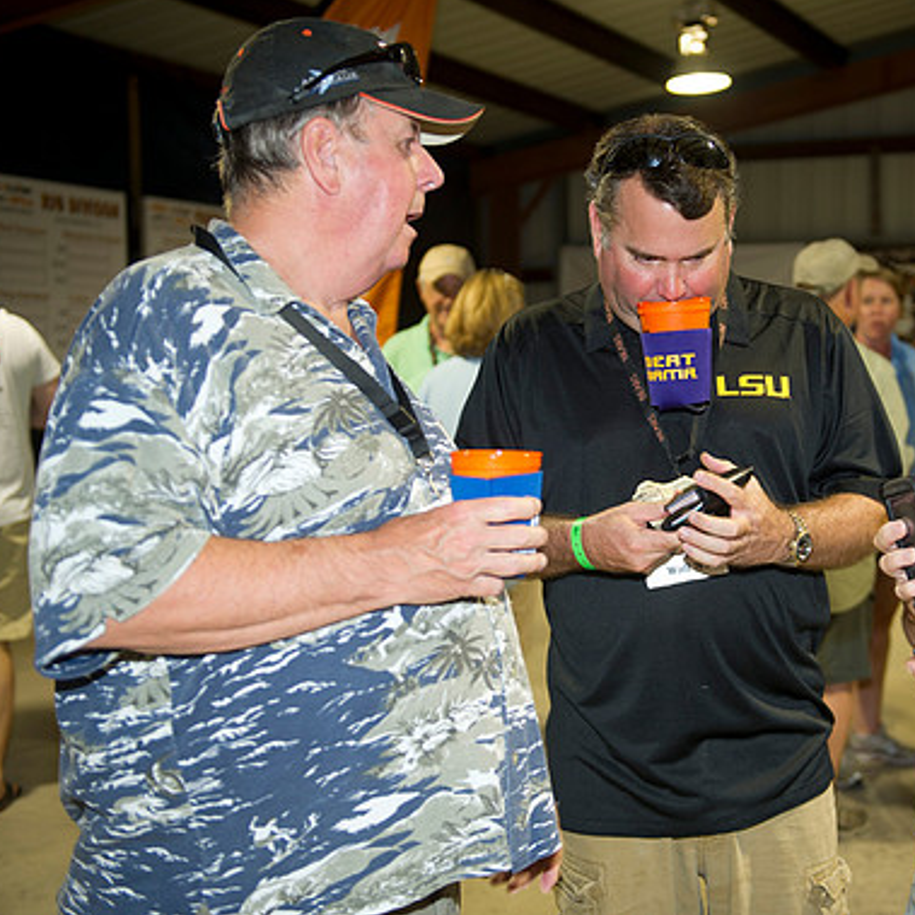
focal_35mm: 52
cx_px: 645
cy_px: 451
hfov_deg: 32.4
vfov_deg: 32.8
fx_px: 1555
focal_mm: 40
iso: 125
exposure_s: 1/50
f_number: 2.8
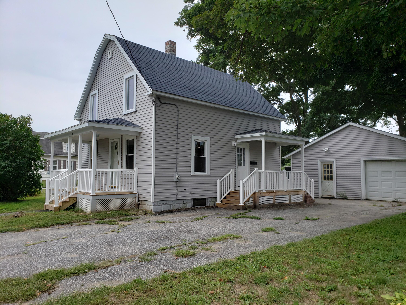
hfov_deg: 67.3
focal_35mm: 26
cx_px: 203
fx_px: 305
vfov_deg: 53.1
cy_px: 152
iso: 50
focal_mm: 4.3
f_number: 2.4
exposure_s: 1/569
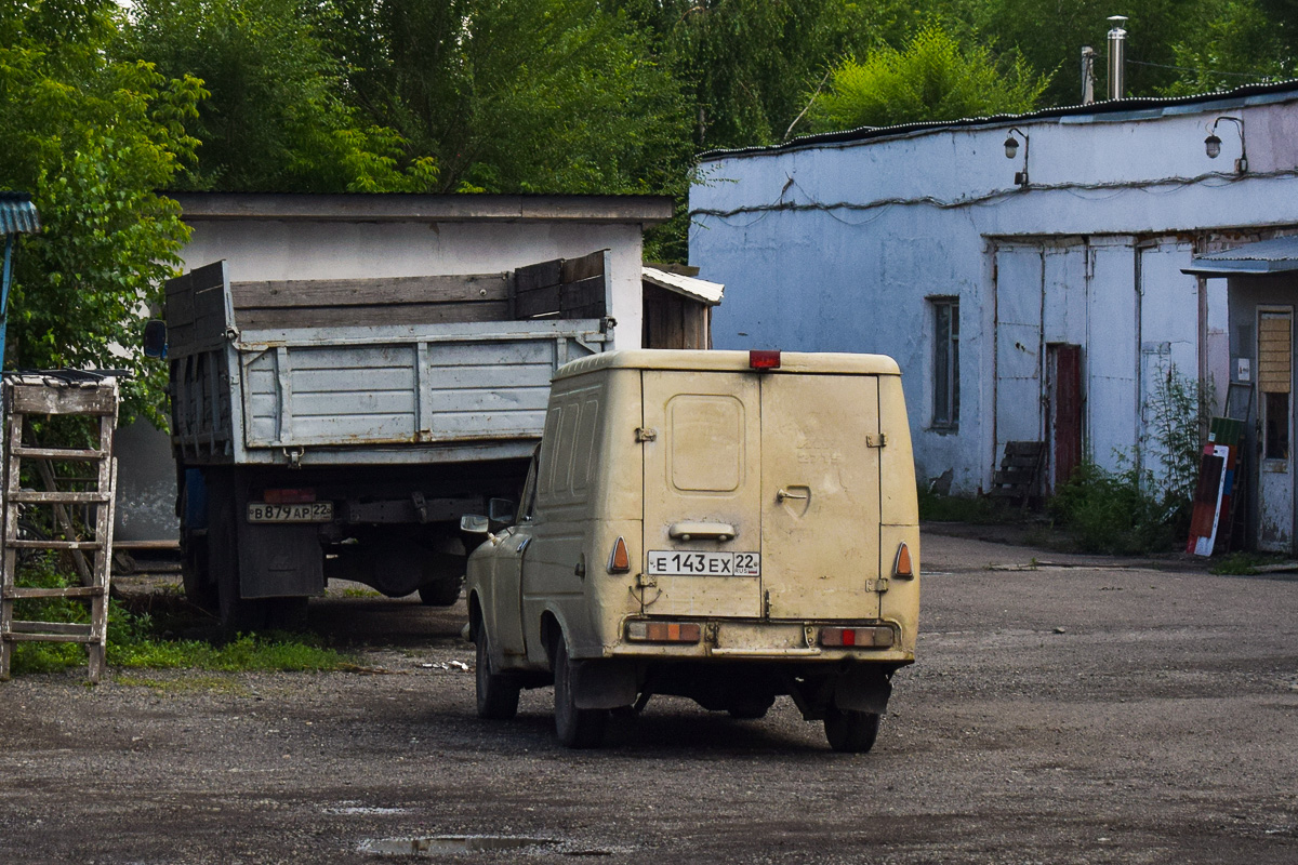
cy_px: 432
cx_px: 649
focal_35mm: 82
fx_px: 2974
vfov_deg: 16.6
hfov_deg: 24.6
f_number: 6.3
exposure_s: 1/1250
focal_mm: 55
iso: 400
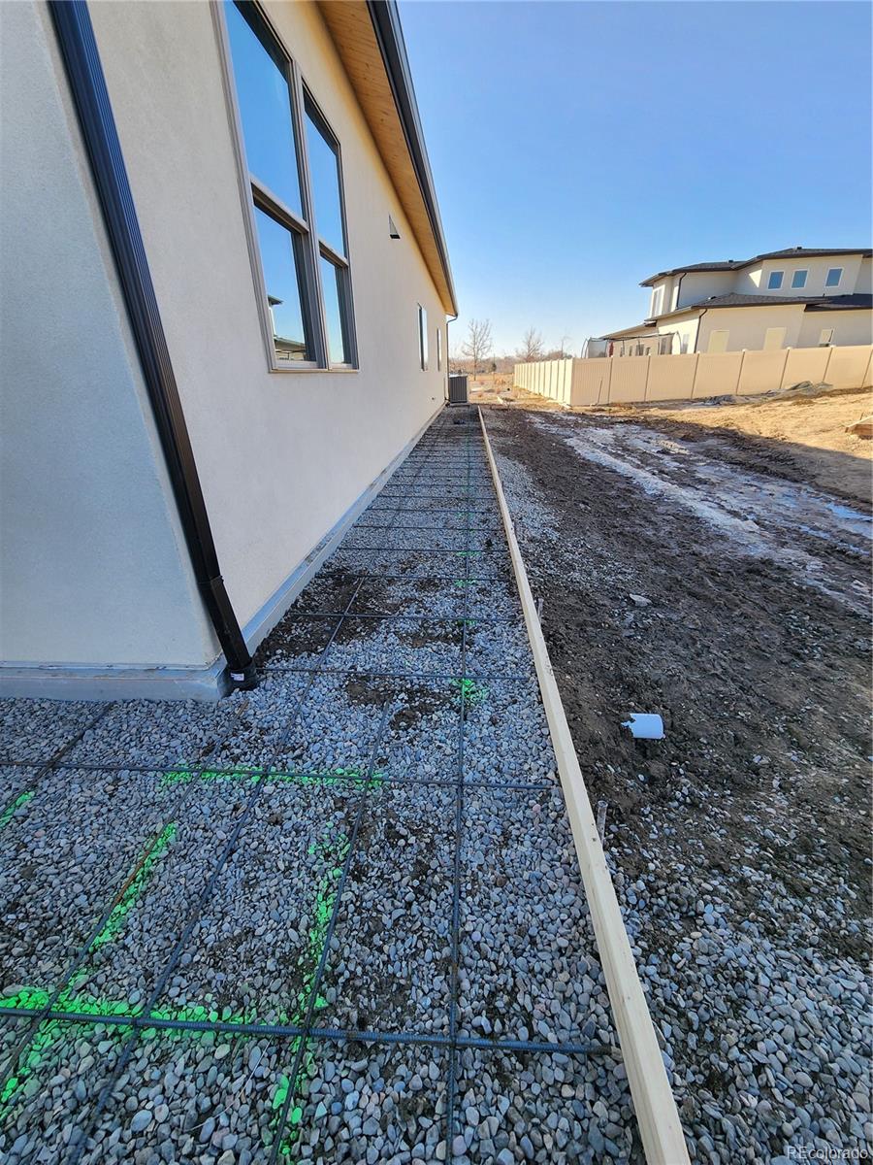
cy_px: 582
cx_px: 436
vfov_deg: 106.2
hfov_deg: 89.9
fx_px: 437
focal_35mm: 13
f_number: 2.2
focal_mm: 2.2
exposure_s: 1/566
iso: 50
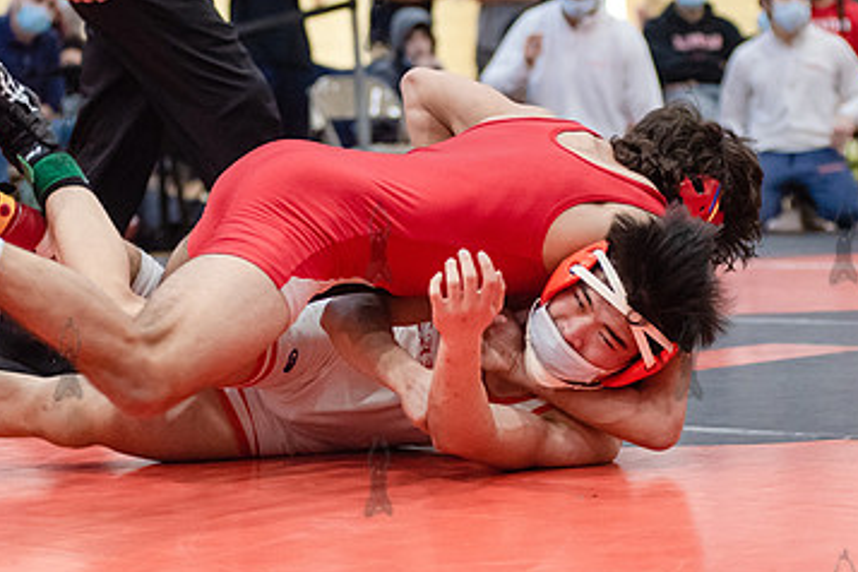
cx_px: 377
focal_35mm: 130
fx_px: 3098
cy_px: 242
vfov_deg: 10.5
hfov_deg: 15.8
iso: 4000
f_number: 3.5
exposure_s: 1/400
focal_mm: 80
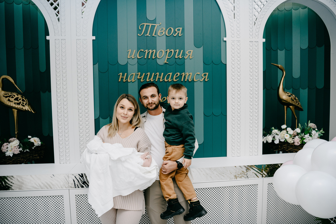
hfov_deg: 73.7
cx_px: 168
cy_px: 112
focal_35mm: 24
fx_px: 224
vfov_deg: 53.1
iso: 320
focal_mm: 24
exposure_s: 1/160
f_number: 3.5
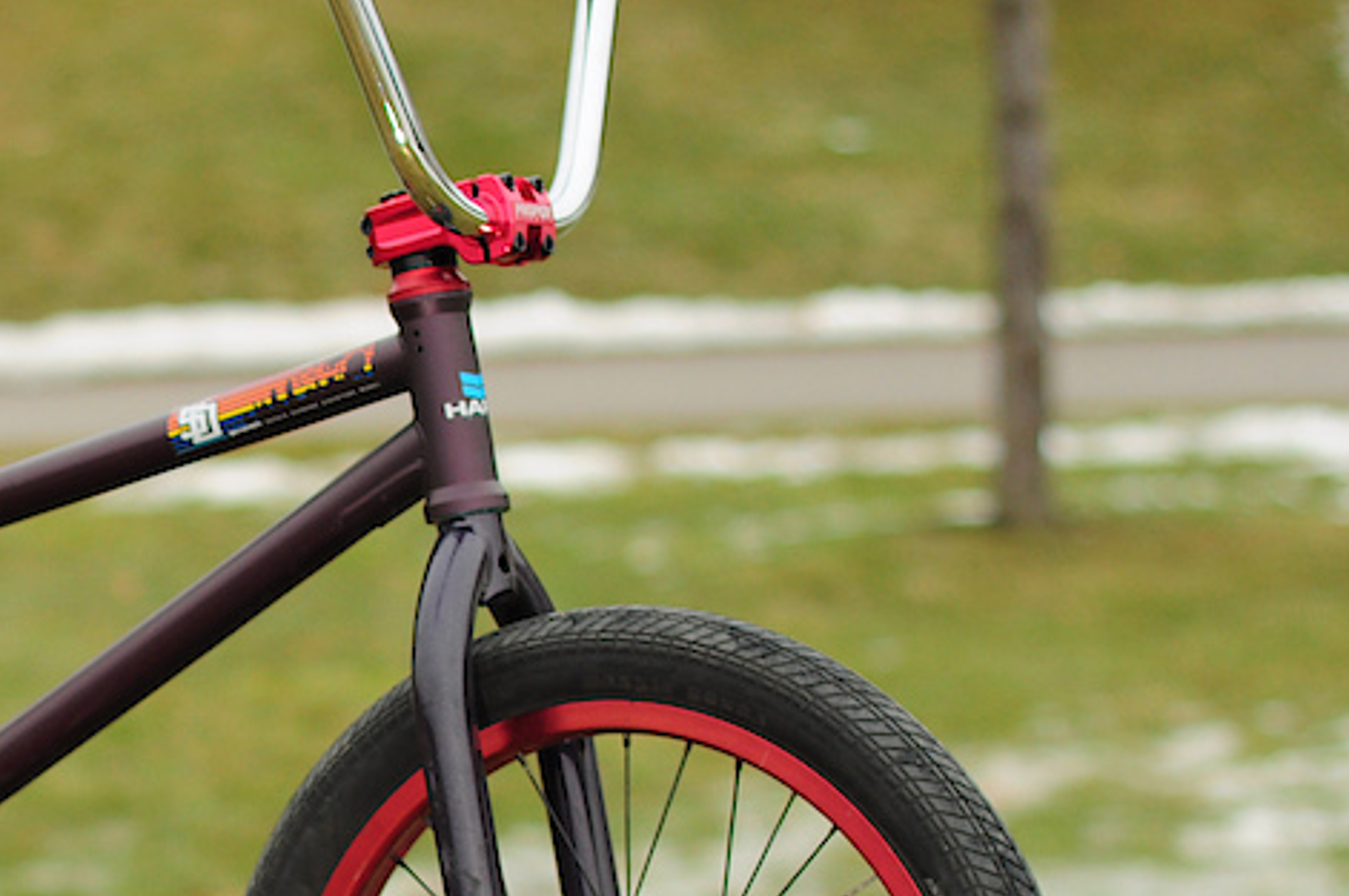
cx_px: 183
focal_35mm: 163
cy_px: 678
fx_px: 6102
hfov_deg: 12.5
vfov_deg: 8.4
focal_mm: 50
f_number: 2
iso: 320
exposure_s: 1/1000
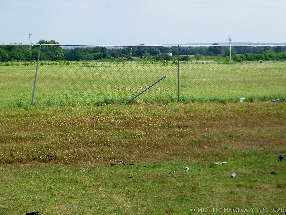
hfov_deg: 18.5
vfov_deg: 14.0
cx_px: 143
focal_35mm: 106
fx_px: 876
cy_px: 108
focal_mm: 19
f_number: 9.4
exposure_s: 1/200
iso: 100
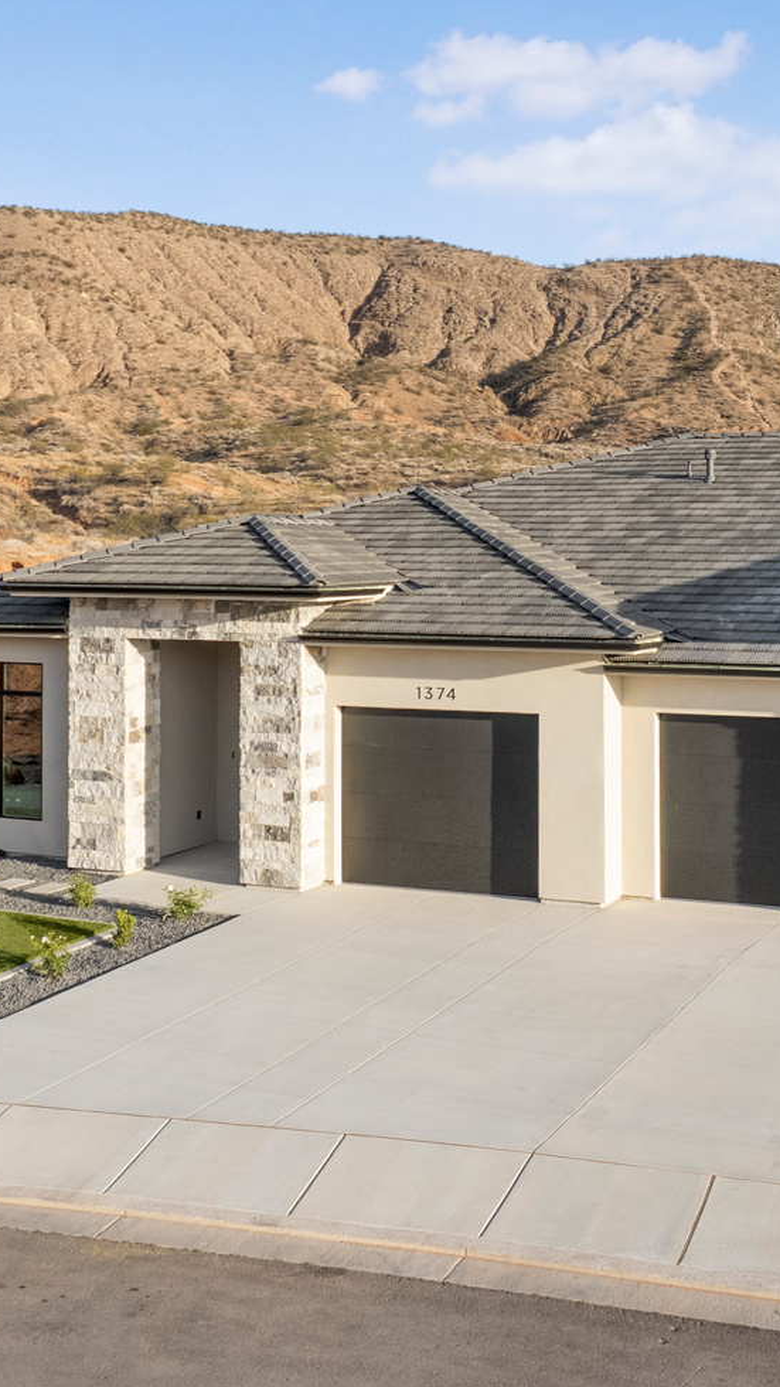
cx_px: 490
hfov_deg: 25.3
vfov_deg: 43.2
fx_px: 1729
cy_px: 487
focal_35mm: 47
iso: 100
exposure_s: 1/200
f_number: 2.8
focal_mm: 8.38
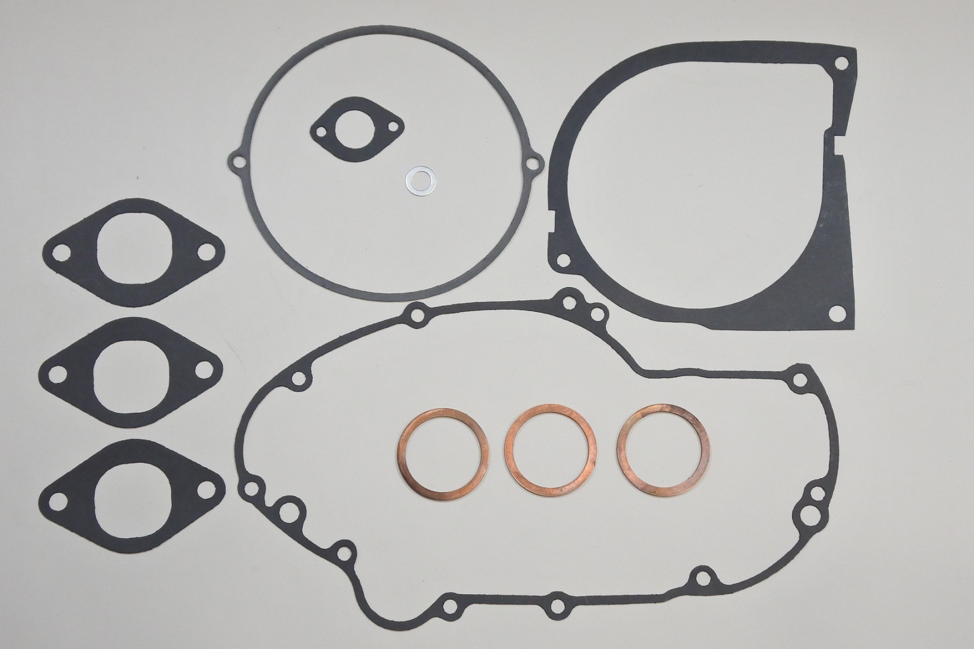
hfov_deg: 36.9
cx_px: 487
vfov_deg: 25.1
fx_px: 1461
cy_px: 324
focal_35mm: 54
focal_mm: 20.1
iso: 800
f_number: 4.8
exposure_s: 1/125
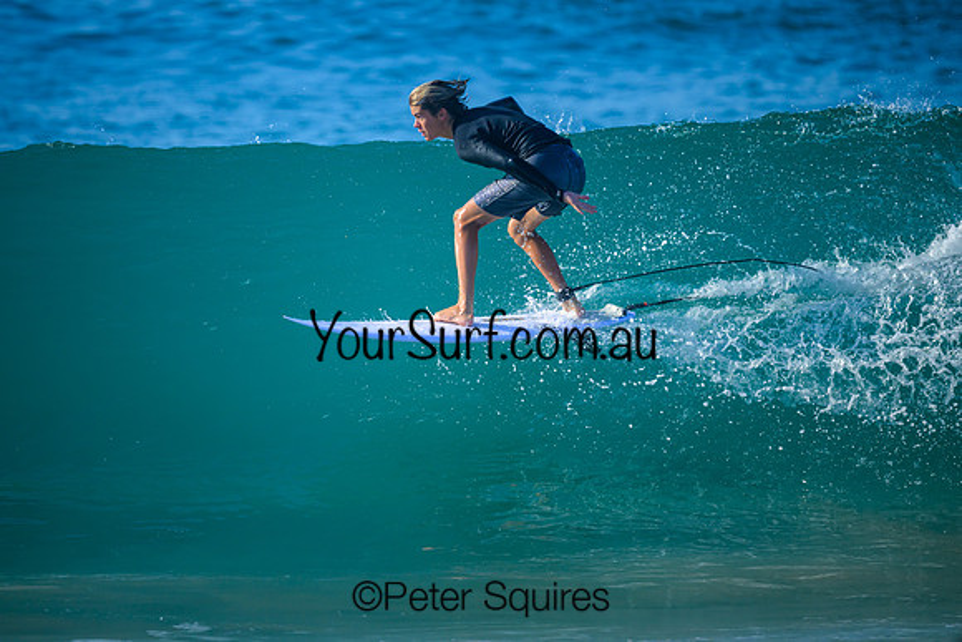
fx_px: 21382
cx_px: 481
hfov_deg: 2.6
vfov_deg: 1.7
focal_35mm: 800
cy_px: 321
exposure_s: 1/2500
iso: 400
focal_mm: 800
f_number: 6.3
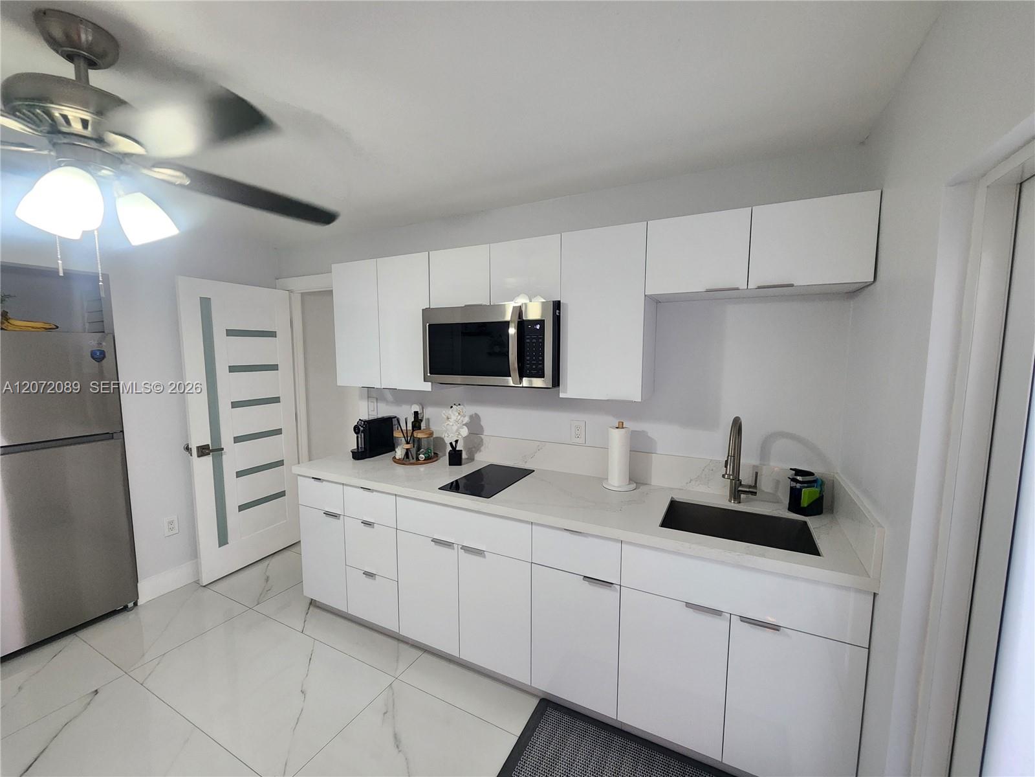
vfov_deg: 89.9
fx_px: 389
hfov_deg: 106.2
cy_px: 388
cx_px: 518
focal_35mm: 13
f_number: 2.2
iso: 400
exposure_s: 1/60
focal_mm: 2.2
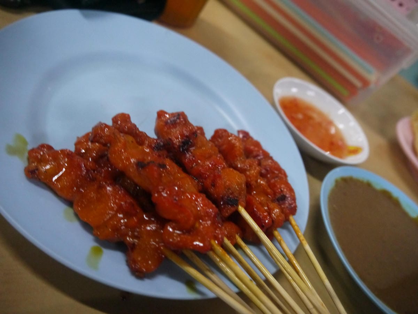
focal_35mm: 28
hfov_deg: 63.4
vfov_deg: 49.7
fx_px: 338
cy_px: 157
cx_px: 209
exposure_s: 1/50
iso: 1600
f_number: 3.5
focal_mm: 14
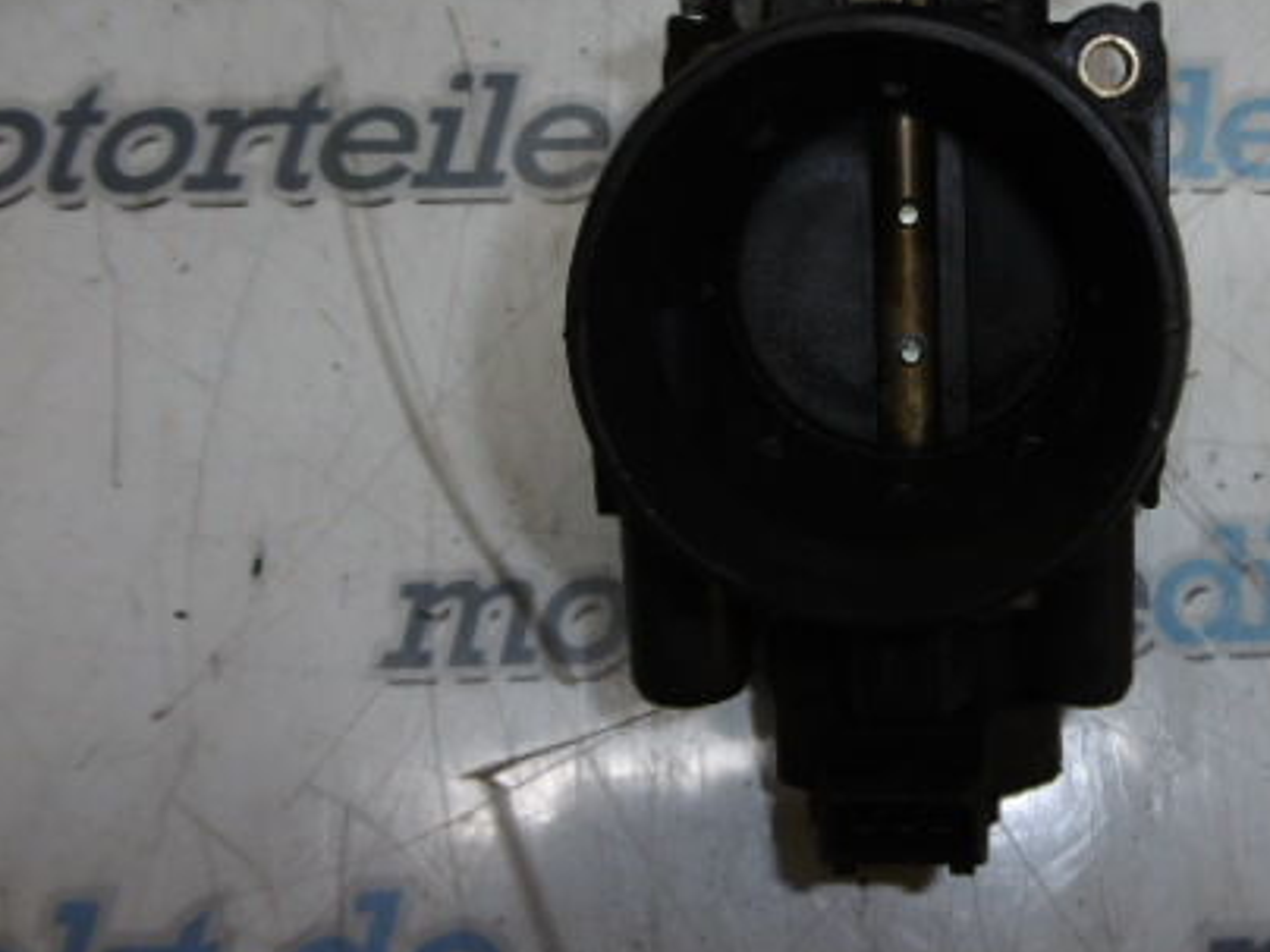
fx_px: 1394
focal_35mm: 38
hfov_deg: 47.2
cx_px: 952
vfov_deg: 37.4
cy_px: 333
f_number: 7.8
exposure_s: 1/60
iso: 100
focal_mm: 4.3
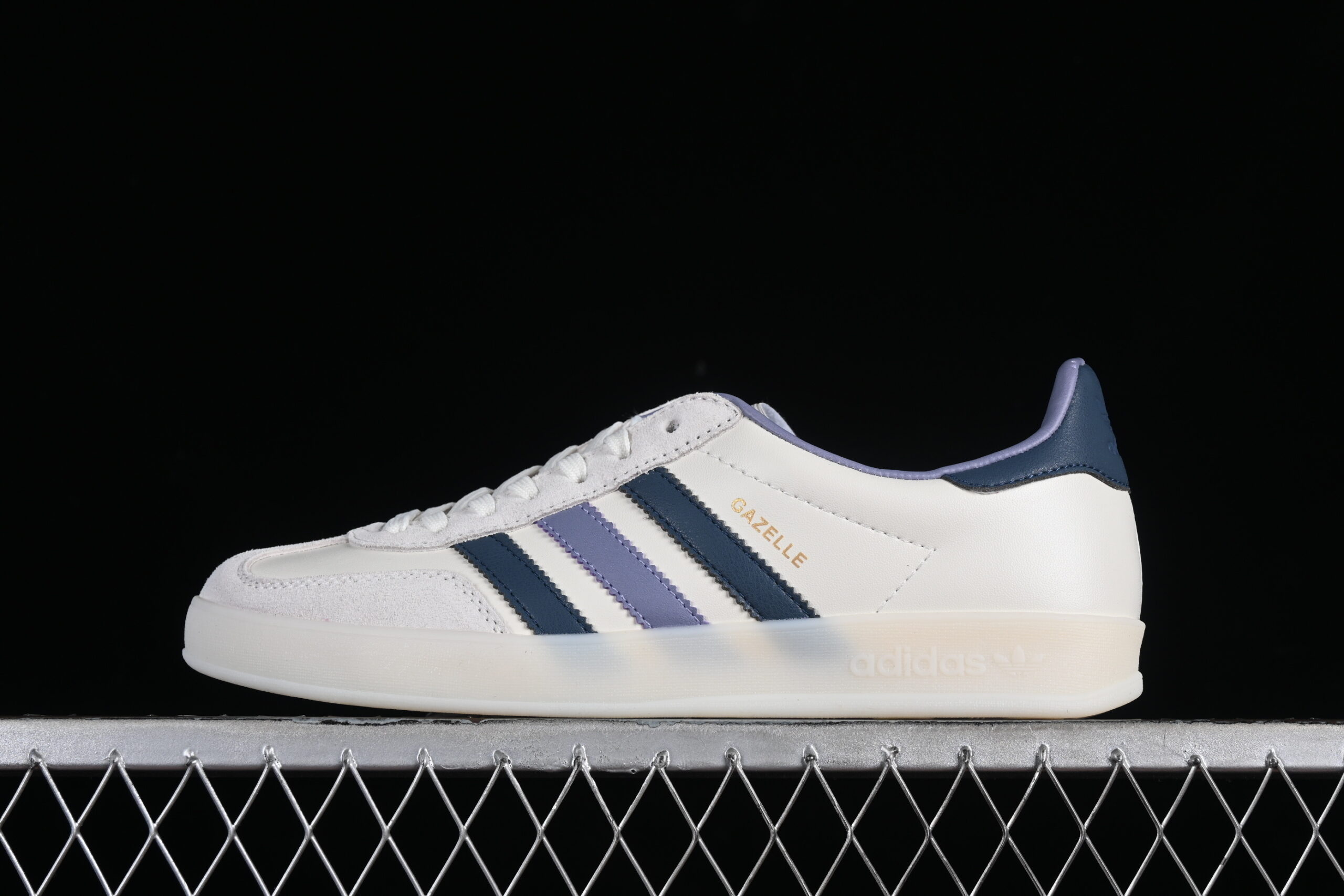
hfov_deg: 27.0
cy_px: 448
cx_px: 672
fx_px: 2800
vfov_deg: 18.2
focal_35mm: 75
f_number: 8
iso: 160
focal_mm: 50
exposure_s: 1/100
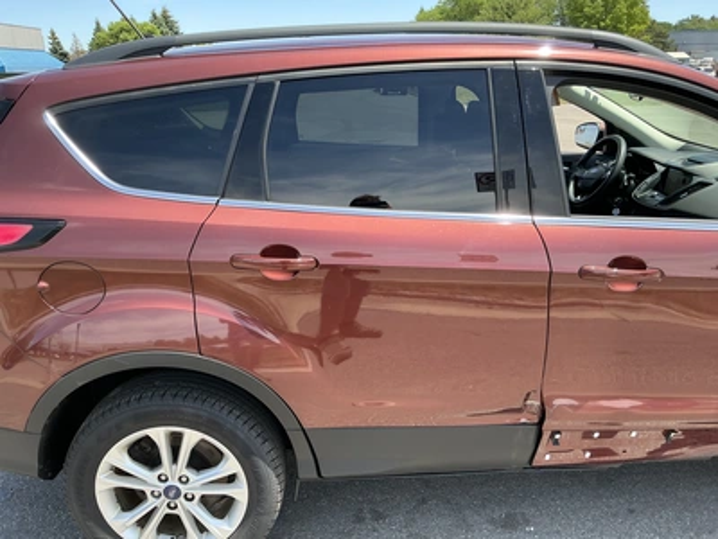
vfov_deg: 49.7
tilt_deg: -16.2
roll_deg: +1.5
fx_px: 581
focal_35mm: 28
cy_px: 270
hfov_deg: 63.4
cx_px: 359
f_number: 1.8
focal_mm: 3
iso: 25
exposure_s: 1/400
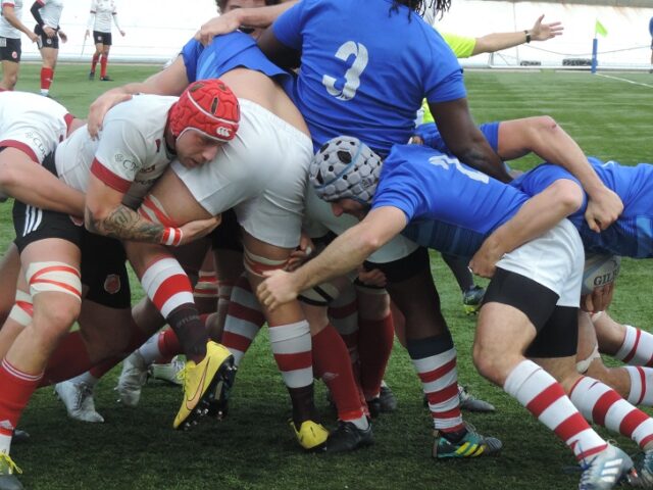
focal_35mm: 135
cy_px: 245
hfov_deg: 14.6
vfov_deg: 11.0
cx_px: 326
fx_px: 2547
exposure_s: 1/500
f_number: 5.4
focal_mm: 24
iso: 800
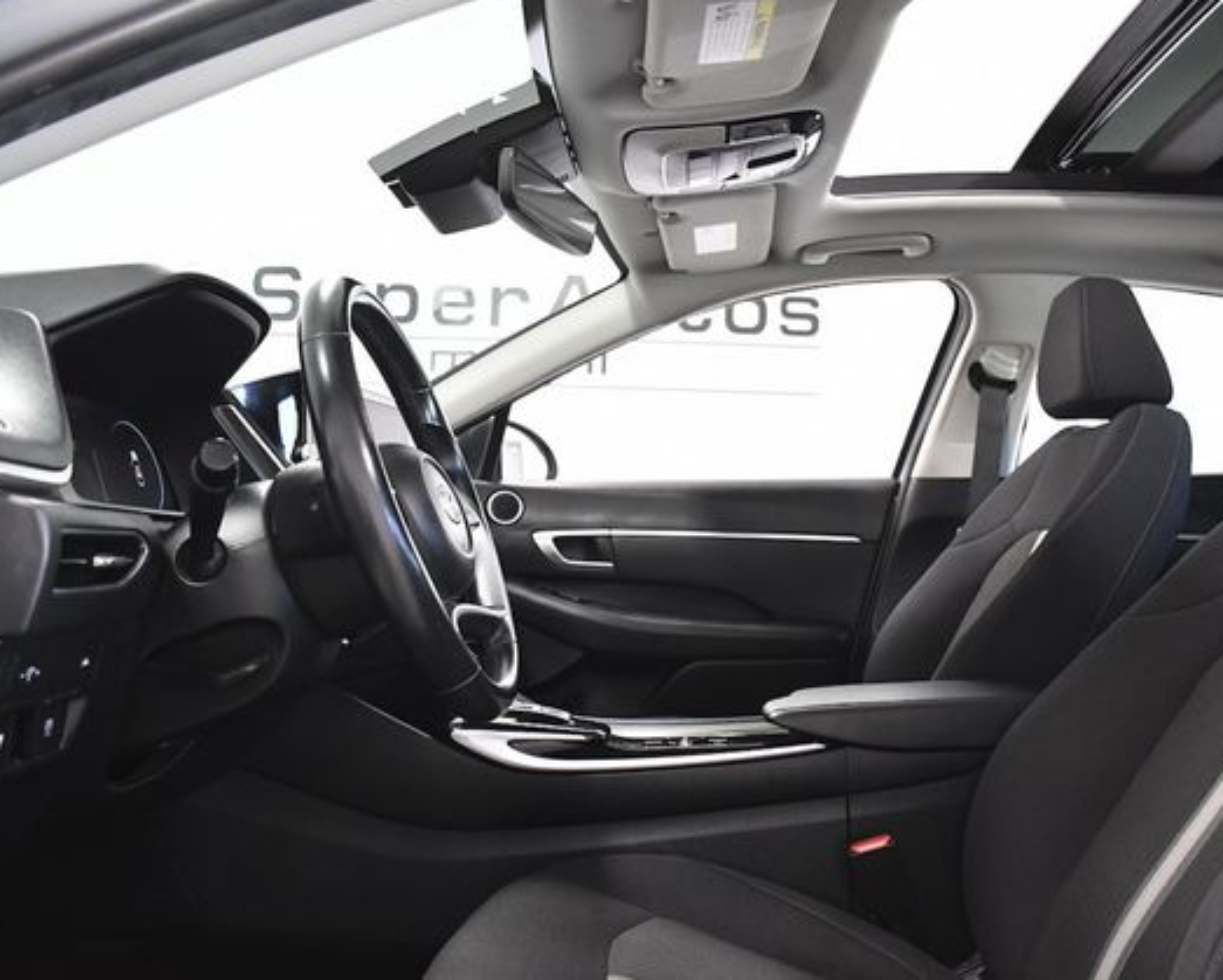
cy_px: 488
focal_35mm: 31
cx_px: 676
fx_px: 1123
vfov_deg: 47.1
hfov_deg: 57.0
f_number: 3.5
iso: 2500
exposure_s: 1/250
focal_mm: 18
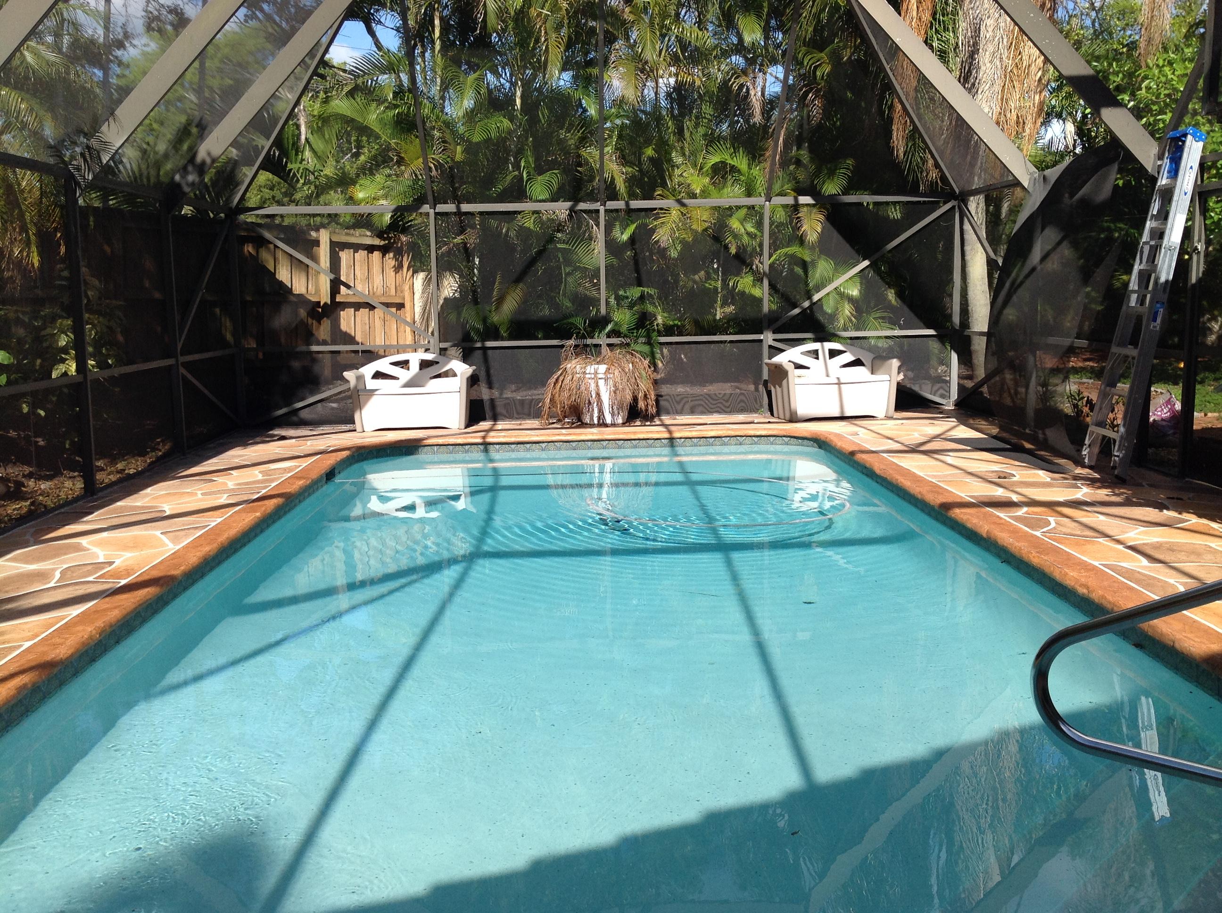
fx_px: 1234
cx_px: 611
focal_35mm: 35
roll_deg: +0.9
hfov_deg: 52.7
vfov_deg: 40.6
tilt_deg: -9.5
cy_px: 456
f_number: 2.4
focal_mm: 4.28
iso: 50
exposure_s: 1/864
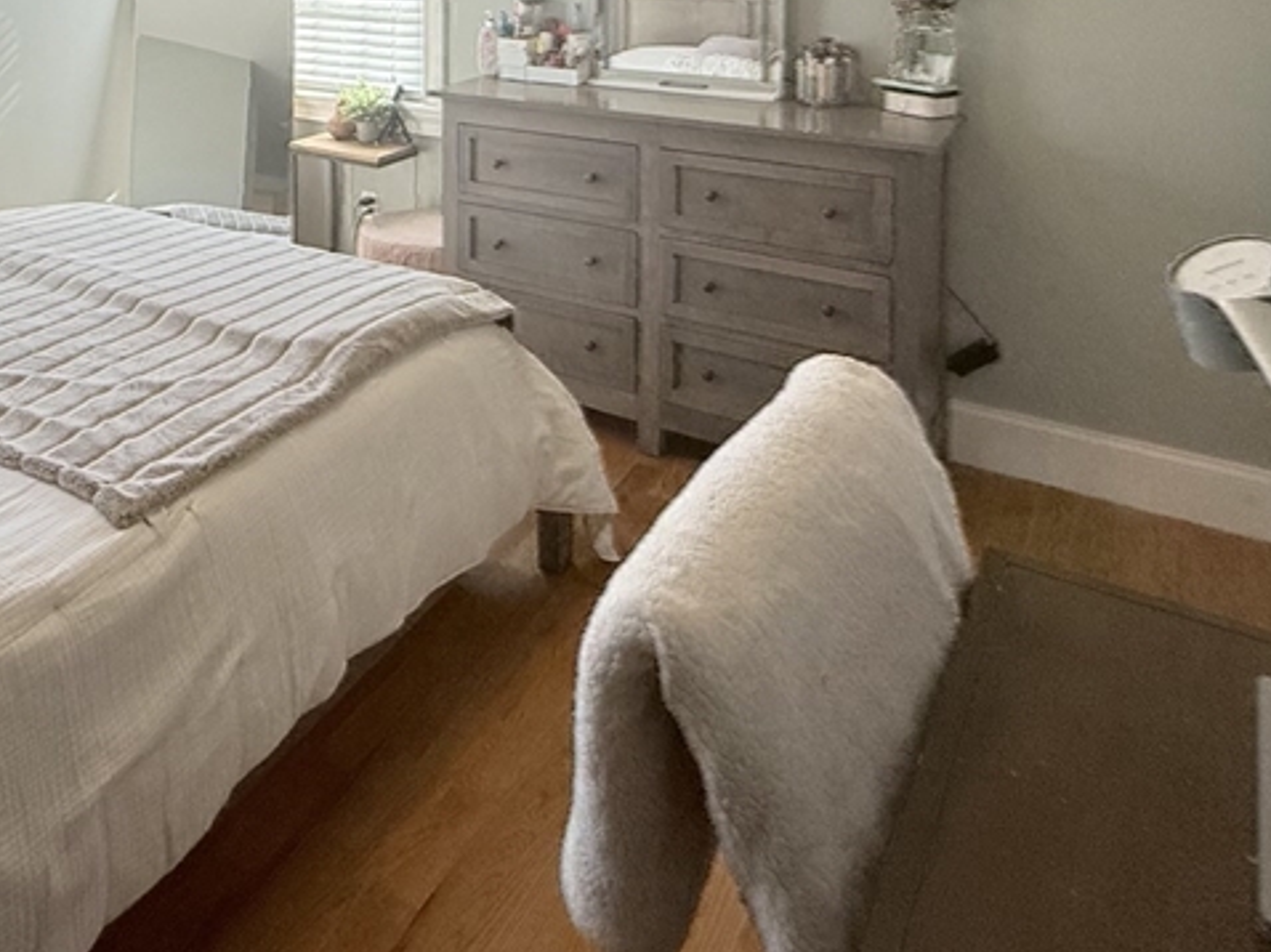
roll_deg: -0.7
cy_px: -40
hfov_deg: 58.2
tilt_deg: -1.8
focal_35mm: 30
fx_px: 1101
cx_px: 394
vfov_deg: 39.9
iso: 200
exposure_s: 1/120
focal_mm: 2.22
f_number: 2.2
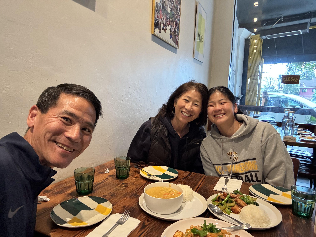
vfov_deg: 58.9
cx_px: 158
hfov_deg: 73.9
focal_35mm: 23
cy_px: 118
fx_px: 210
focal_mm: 2.69
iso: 320
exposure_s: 1/40
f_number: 1.9
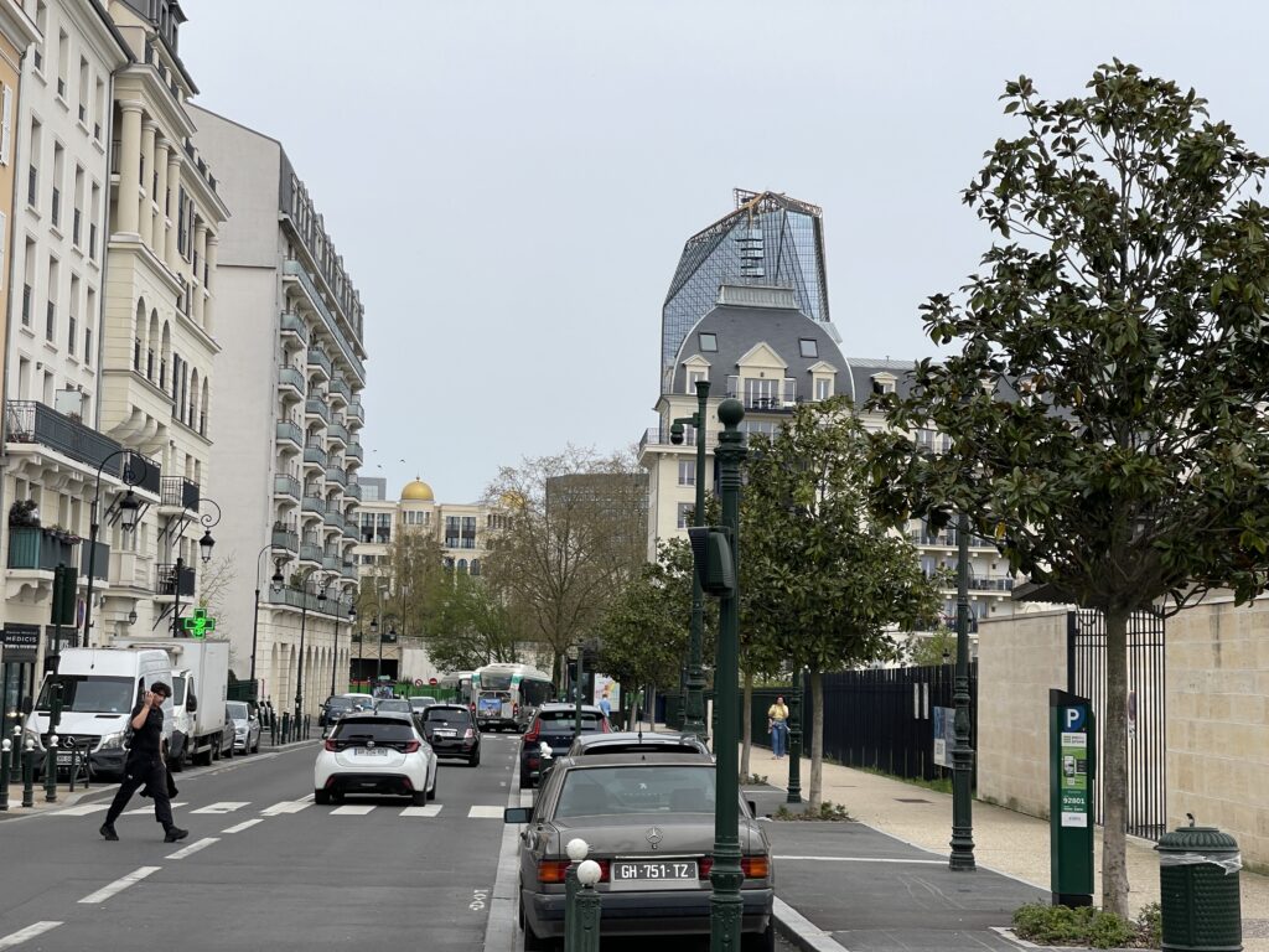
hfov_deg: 30.3
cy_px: 476
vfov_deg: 22.9
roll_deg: -2.0
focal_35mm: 64
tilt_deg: +4.2
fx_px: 2346
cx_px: 634
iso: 20
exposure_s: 1/1096
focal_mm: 7.5
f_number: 2.2
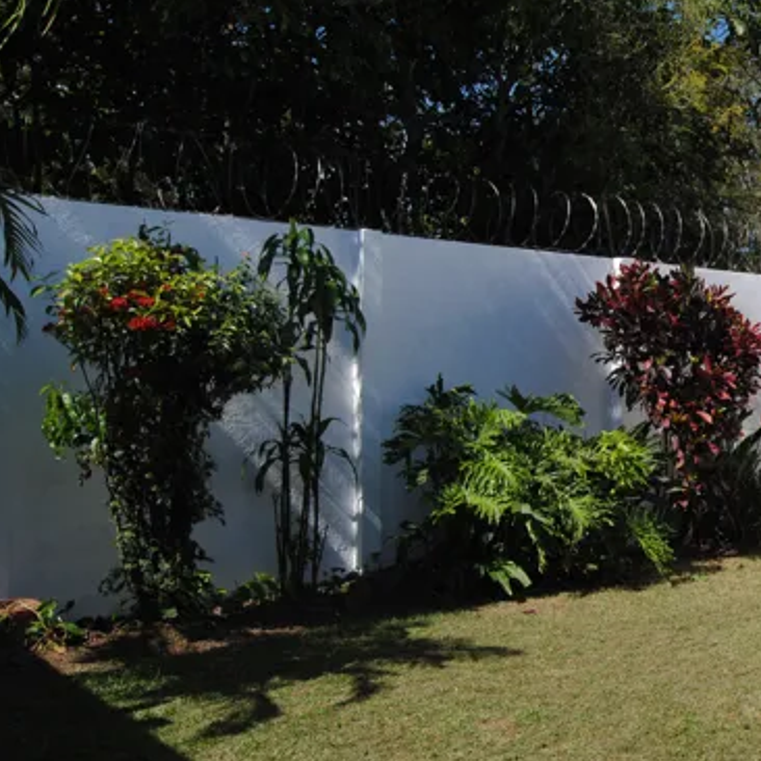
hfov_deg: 35.5
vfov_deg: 38.3
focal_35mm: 44
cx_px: 719
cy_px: 386
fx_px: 1094
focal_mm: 18
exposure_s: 1/200
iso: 100
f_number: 10
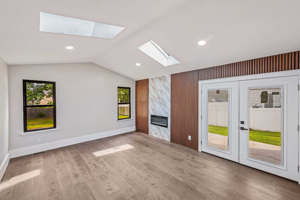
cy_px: 100
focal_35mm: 14
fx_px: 117
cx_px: 150
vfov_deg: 81.2
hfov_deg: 104.3
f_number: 8
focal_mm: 14
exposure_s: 1/15
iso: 220
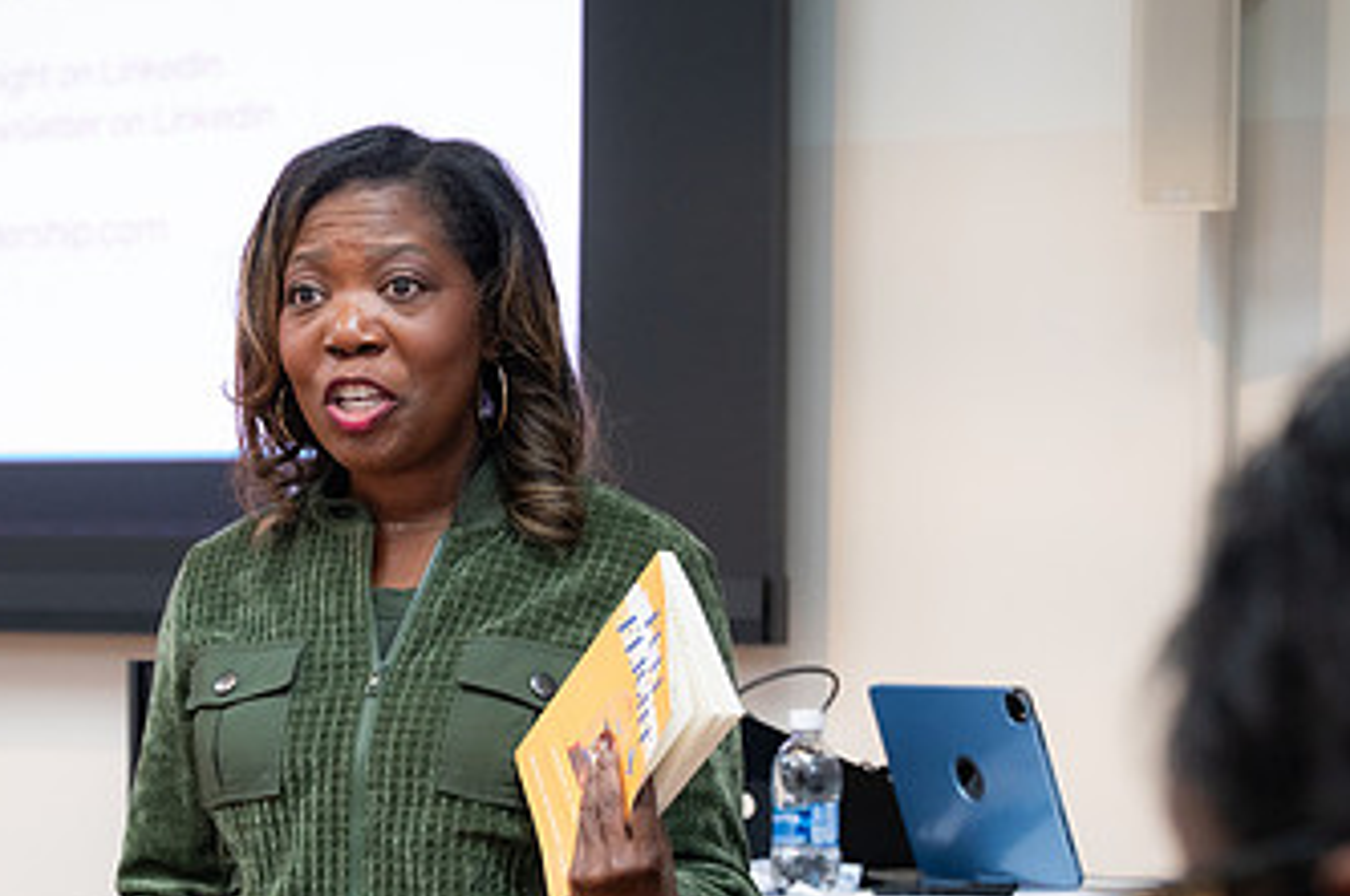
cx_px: 373
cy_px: 701
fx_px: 4568
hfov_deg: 16.7
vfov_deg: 11.2
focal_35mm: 122
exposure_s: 1/250
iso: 2000
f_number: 5
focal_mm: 70
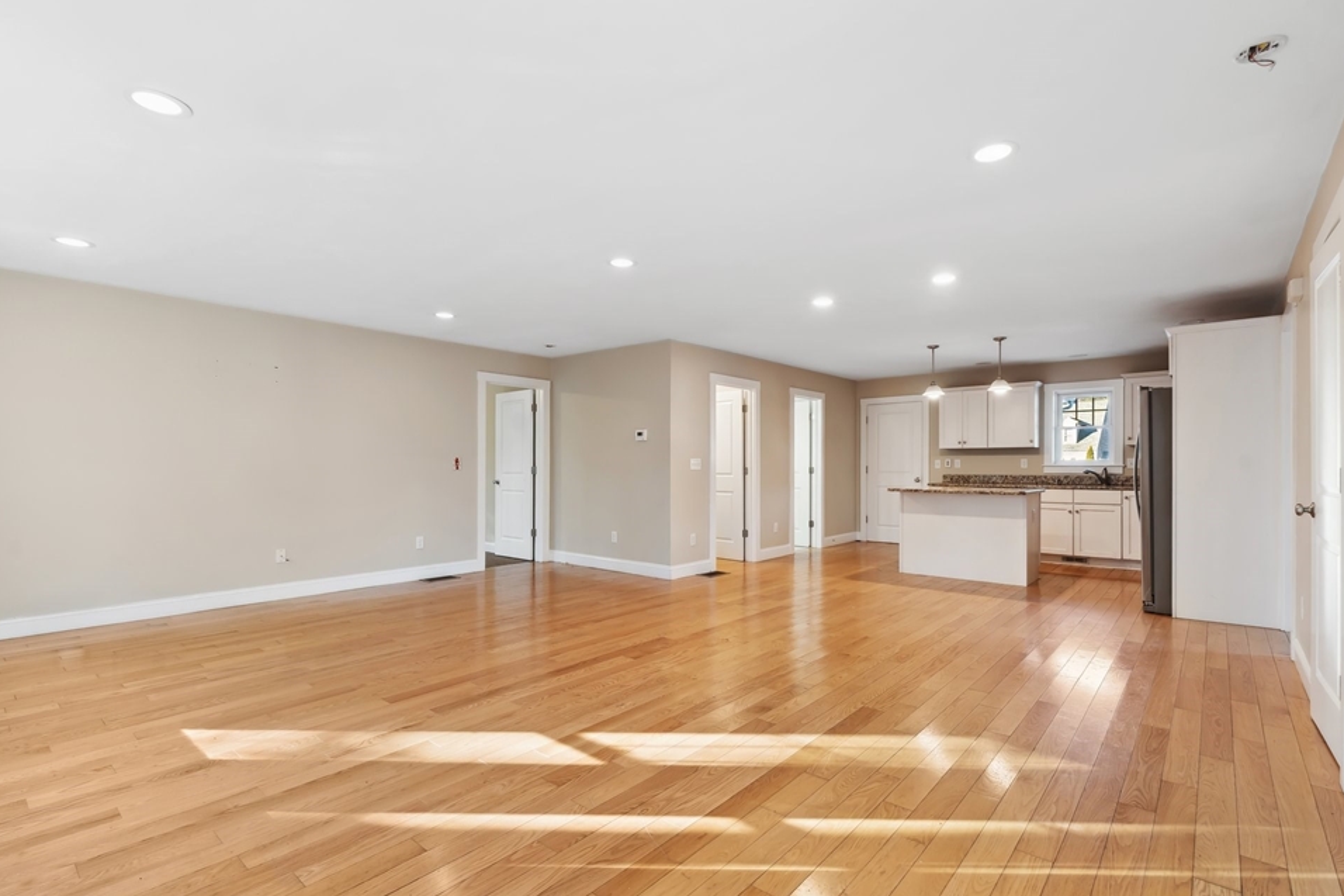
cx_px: 690
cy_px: 433
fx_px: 560
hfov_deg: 100.4
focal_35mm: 15
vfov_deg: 77.3
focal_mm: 14
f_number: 8
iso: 400
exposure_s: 1/10
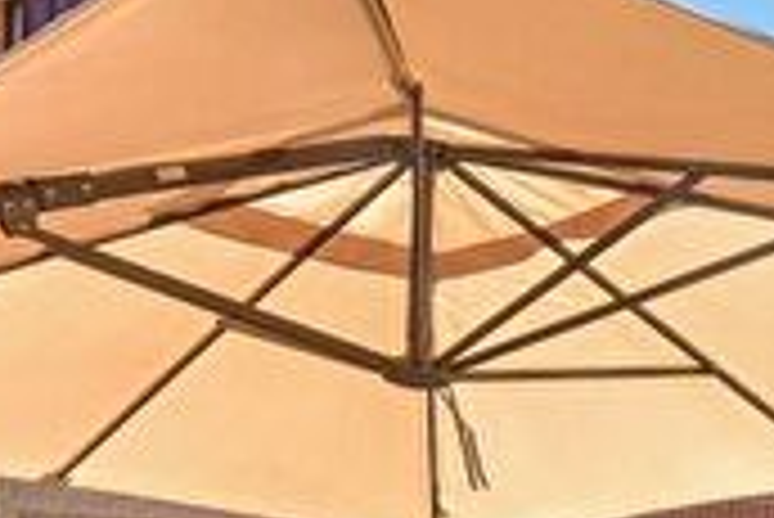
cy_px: 606
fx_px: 1313
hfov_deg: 31.1
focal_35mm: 61
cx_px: 720
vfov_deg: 20.9
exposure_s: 1/160
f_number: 8
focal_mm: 10
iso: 160
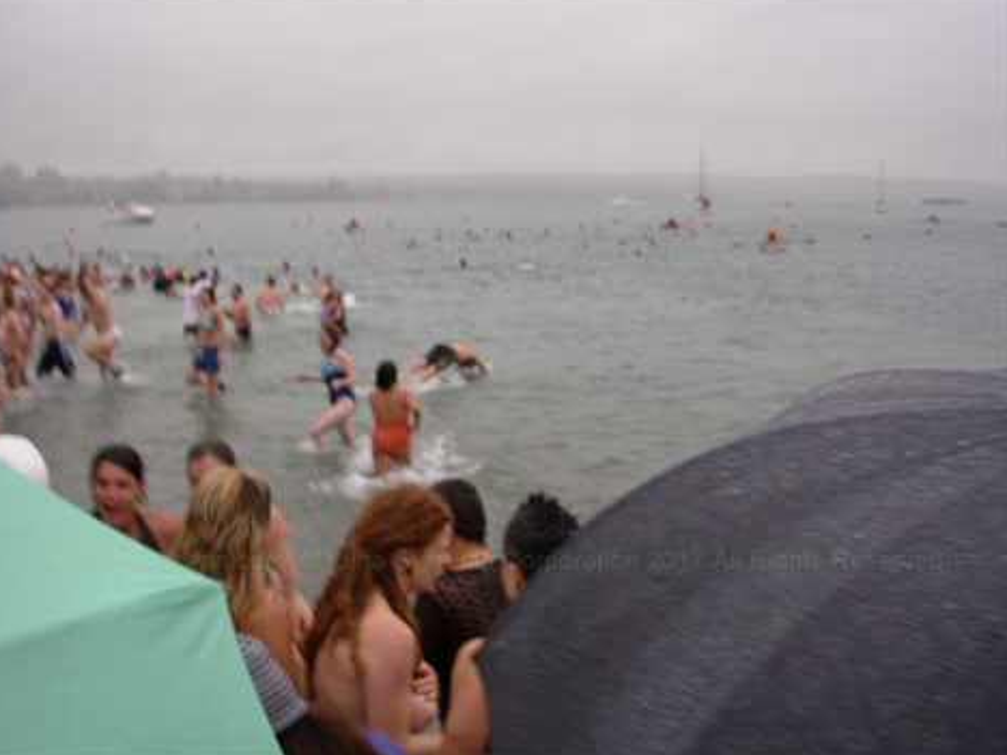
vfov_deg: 36.8
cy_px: 374
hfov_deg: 47.9
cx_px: 493
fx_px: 1135
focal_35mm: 39
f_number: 2.9
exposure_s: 1/41.5
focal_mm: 6.3
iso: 50
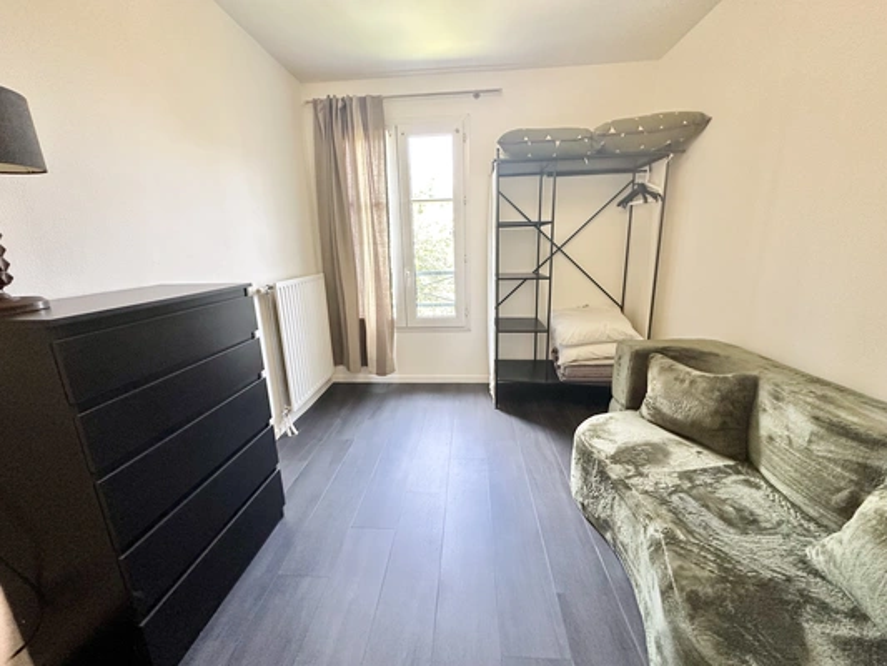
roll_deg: +1.8
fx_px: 359
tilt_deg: -13.4
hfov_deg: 102.1
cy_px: 333
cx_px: 444
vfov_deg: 85.7
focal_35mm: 14
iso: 320
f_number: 2.2
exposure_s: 1/99
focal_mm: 2.22
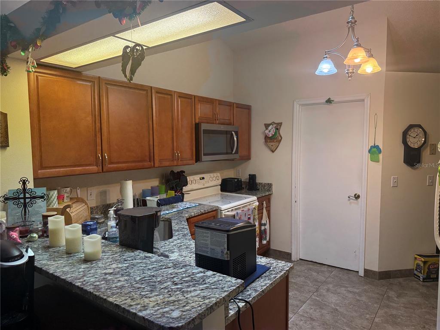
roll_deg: +0.6
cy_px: 165
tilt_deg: -4.2
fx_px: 305
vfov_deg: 56.8
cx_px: 220
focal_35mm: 24
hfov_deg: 71.6
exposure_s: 1/120
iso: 200
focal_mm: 6.76
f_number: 1.78
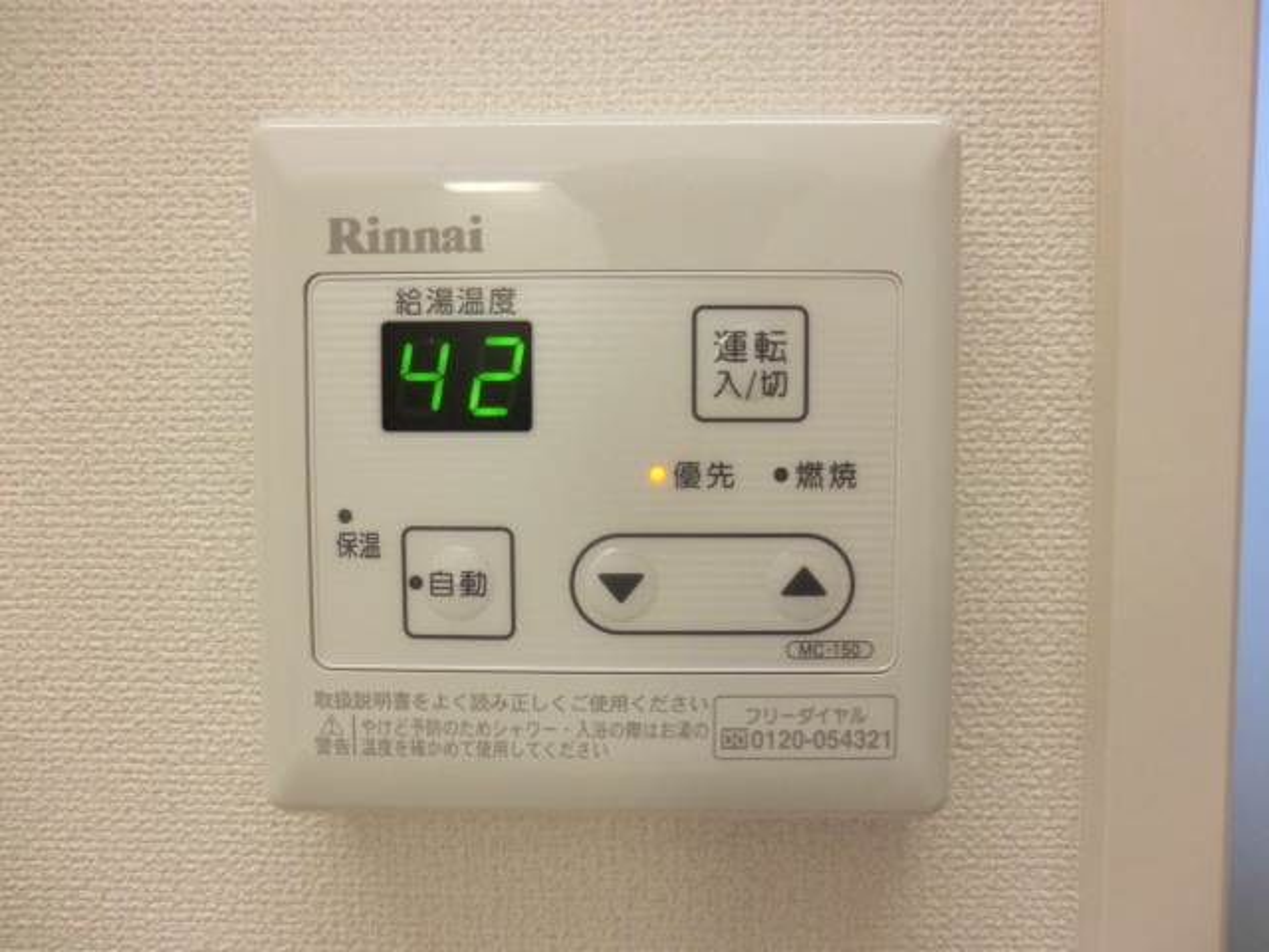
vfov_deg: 56.8
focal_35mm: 24
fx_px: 880
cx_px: 634
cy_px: 476
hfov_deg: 71.6
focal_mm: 4.3
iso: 250
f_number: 3.2
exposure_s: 1/60
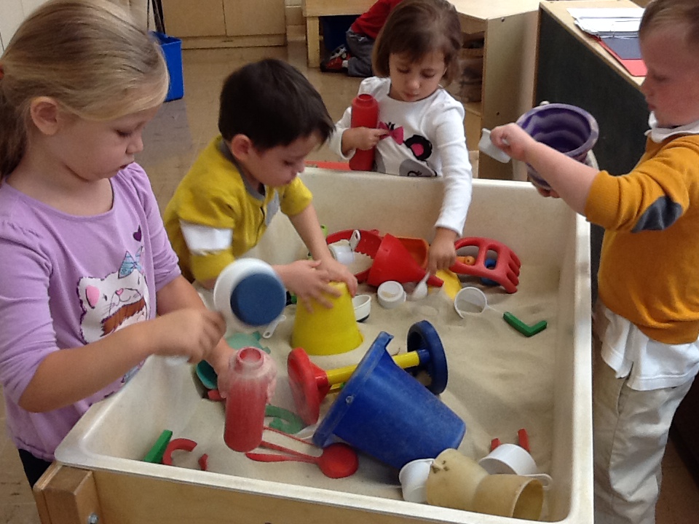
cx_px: 350
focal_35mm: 32
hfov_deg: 56.8
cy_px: 262
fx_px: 646
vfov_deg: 44.2
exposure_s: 1/30
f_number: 2.4
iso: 80
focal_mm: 2.03
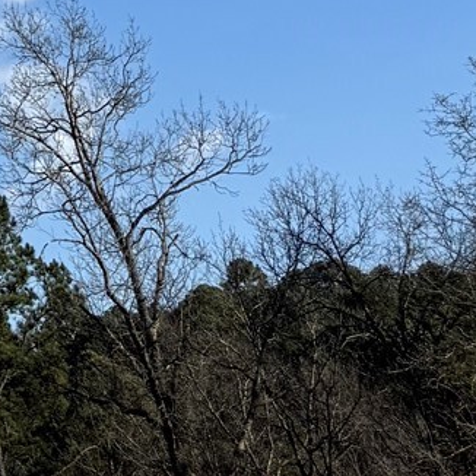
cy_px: -705
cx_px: -548
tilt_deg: +34.3
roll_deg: +3.7
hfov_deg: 12.0
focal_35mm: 125
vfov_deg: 11.3
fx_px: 1945
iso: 80
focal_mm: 6.76
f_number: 1.78
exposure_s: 1/3953
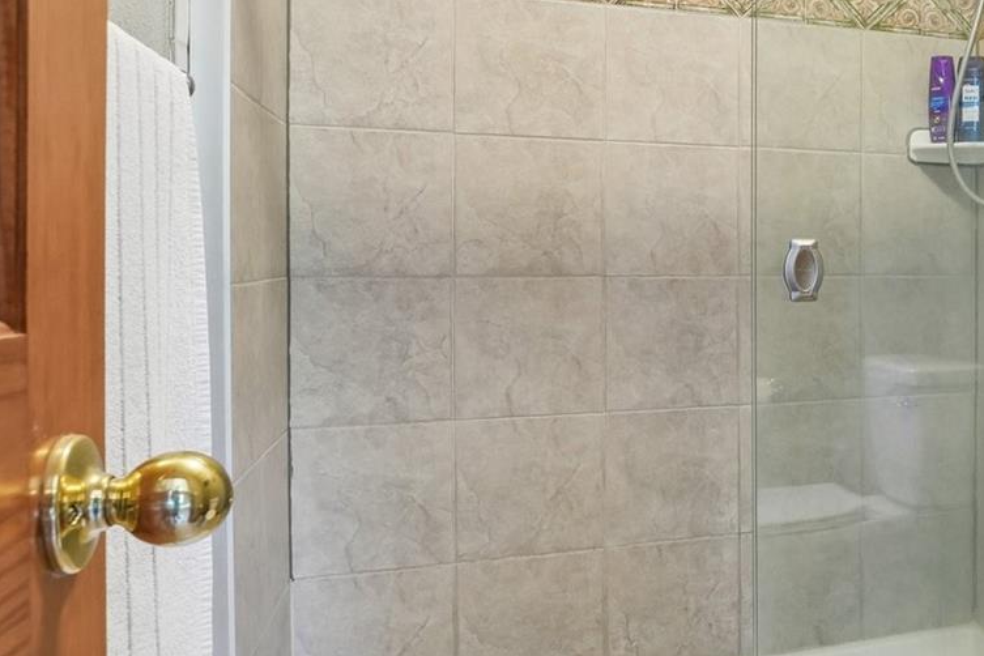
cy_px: 277
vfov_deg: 37.7
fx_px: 958
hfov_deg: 45.9
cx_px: 980
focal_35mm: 35
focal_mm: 11
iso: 500
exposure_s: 1/10
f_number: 8
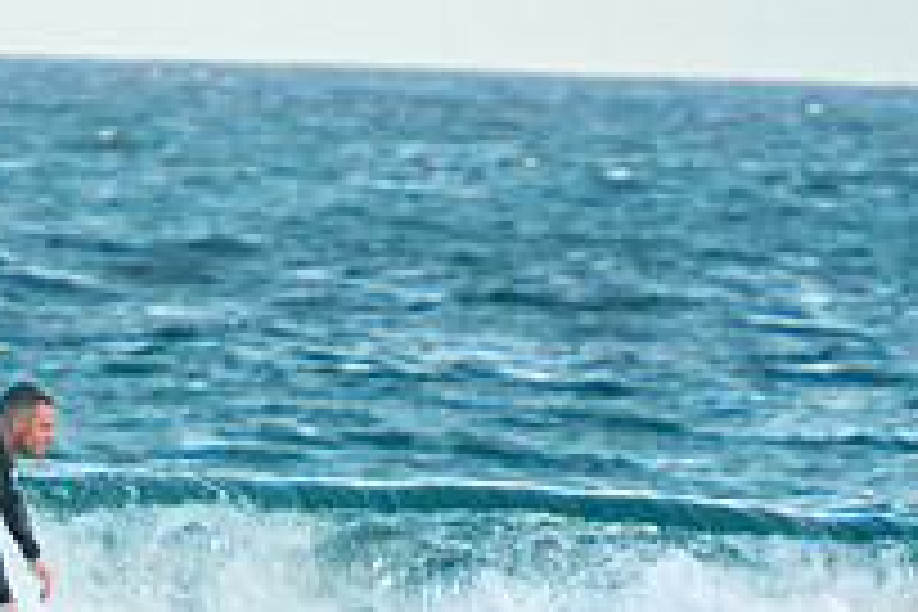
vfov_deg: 1.0
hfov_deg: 1.5
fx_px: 35315
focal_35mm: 1385
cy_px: 713
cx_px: 162
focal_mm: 320
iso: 1000
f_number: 5.6
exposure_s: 1/800
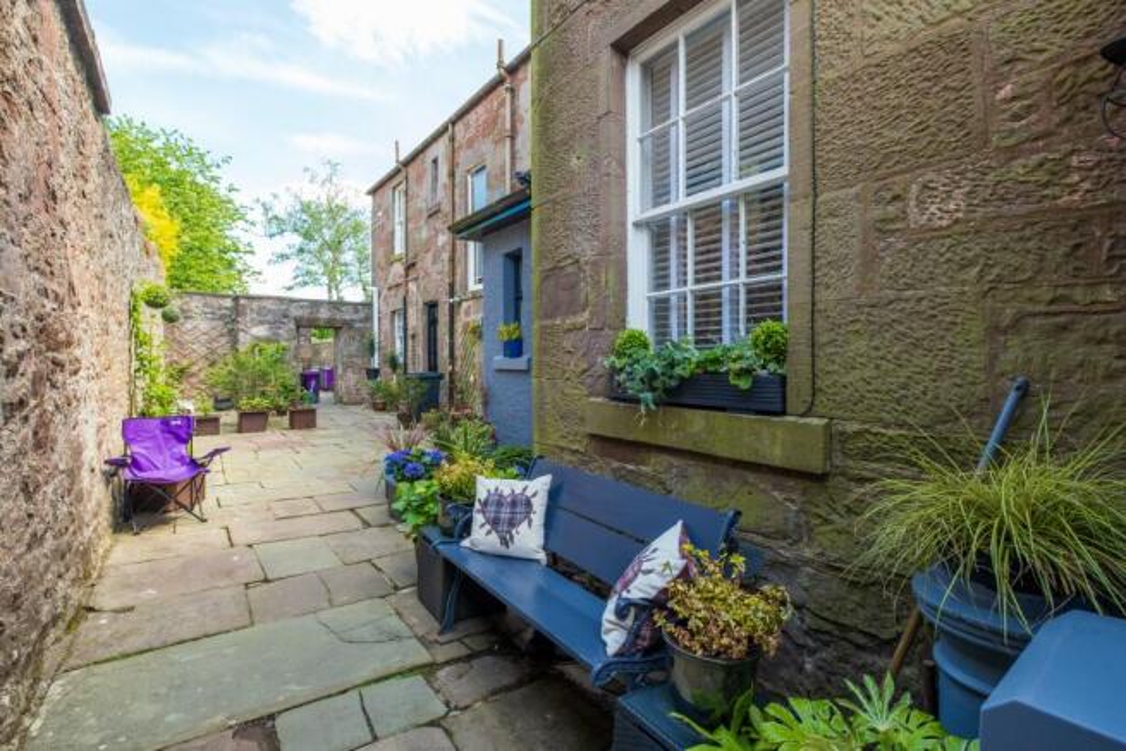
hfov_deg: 100.4
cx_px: 563
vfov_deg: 77.4
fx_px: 469
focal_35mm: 15
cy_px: 376
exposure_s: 1/60
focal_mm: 10
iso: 200
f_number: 6.4
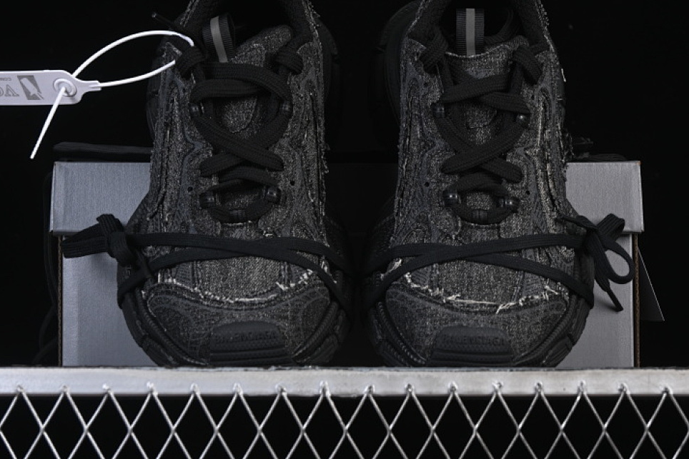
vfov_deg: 16.3
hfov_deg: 24.2
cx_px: 367
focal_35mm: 84
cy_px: 211
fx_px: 1608
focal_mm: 50
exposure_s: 1/125
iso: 160
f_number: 7.1
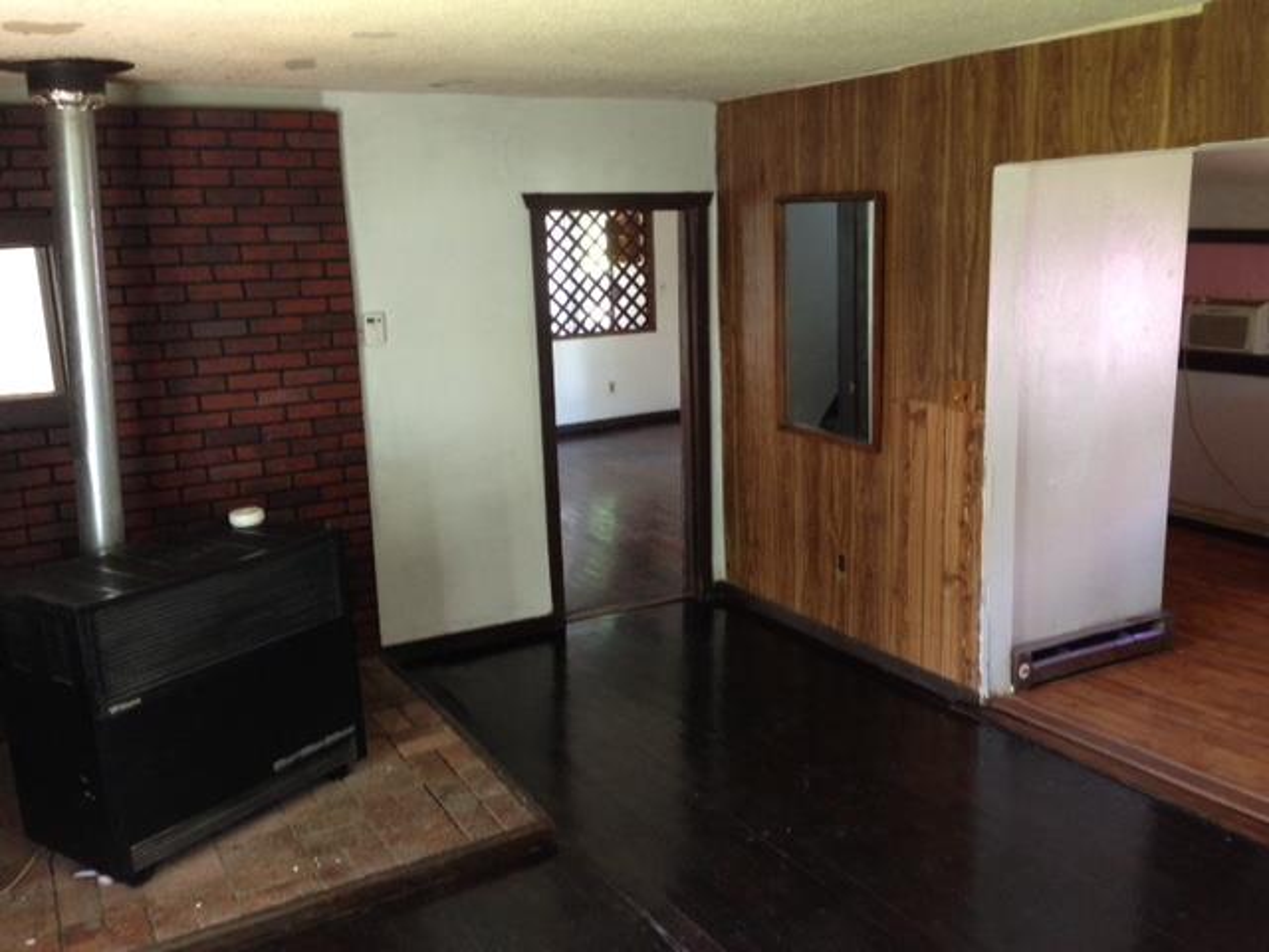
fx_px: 1210
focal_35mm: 33
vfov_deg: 42.9
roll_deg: +1.5
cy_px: 476
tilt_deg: -11.2
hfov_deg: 55.4
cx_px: 634
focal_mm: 4.12
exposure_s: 1/20
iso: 160
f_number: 2.4
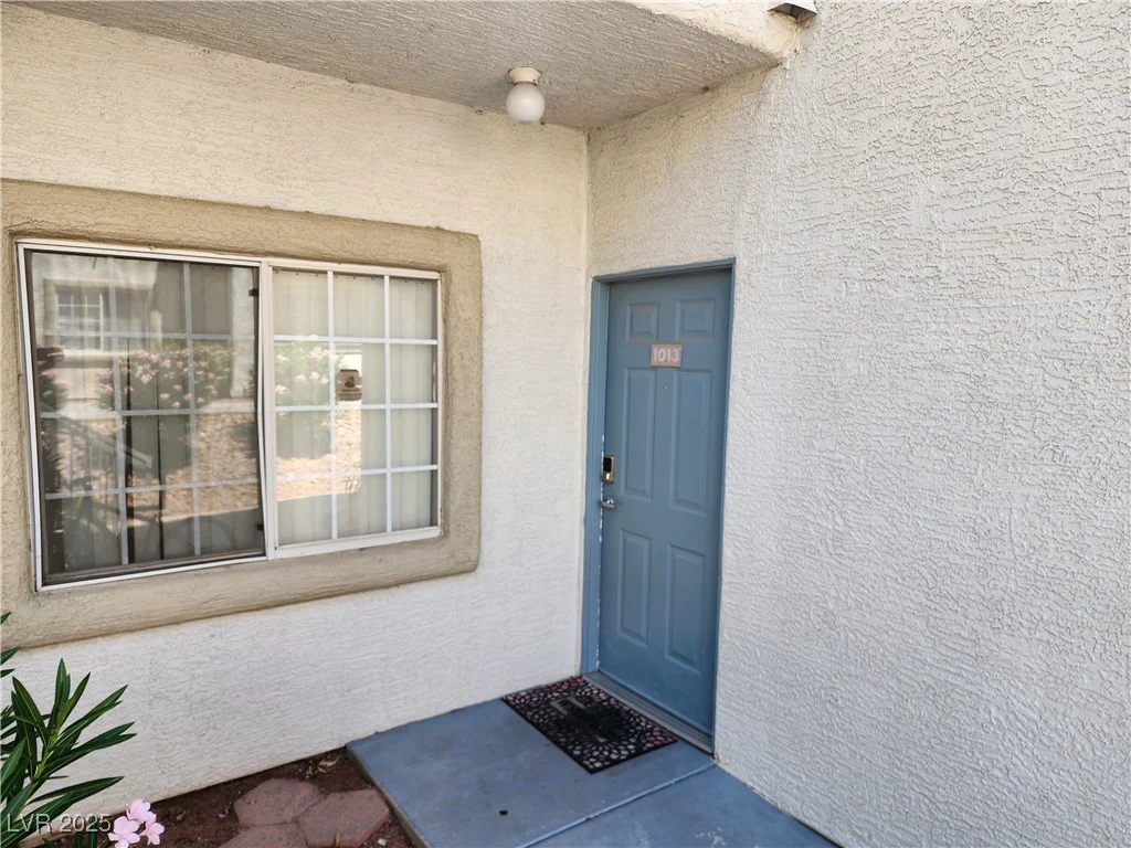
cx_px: 566
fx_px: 751
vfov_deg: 58.9
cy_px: 424
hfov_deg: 73.9
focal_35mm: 23
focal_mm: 6.4
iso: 16
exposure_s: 1/180
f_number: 1.8
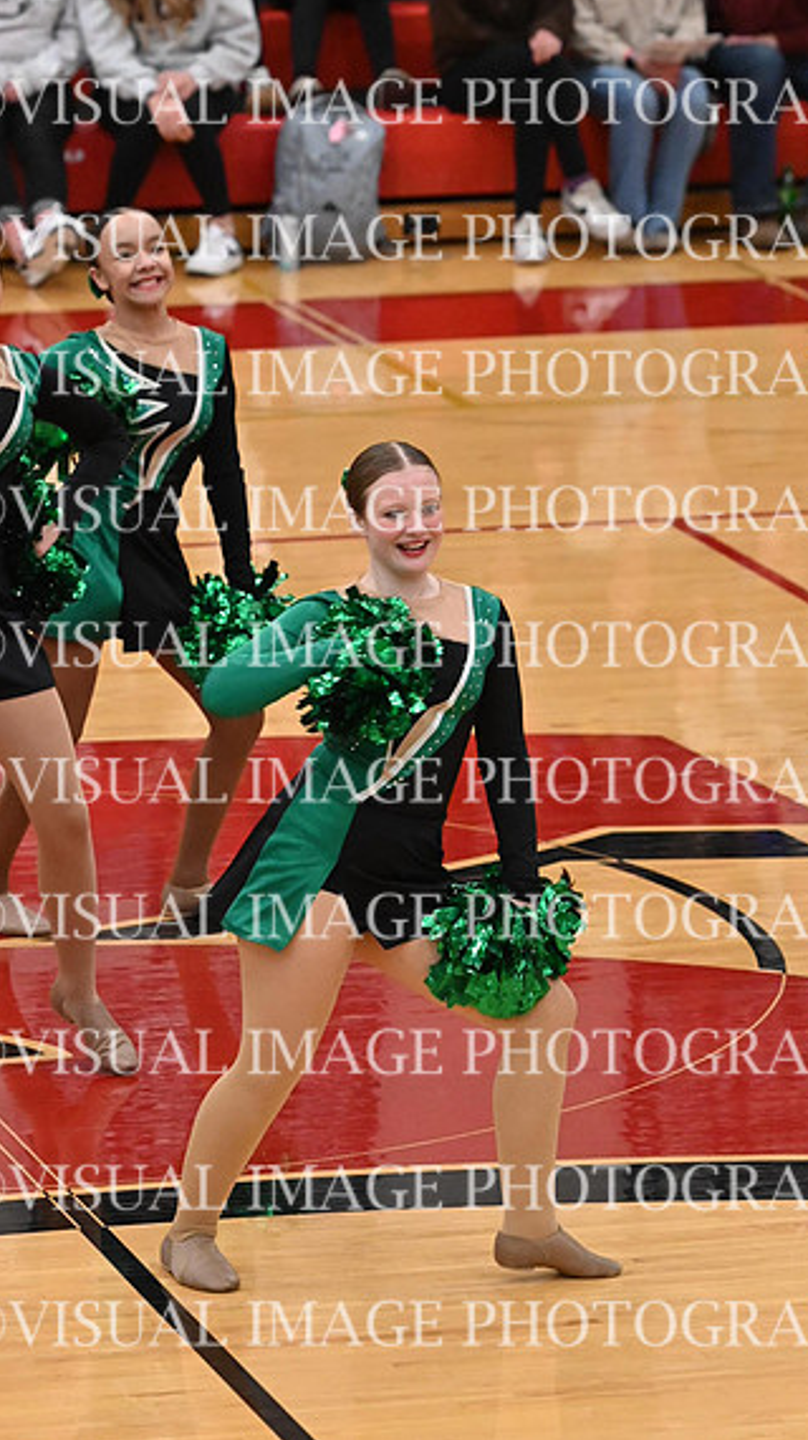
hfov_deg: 5.1
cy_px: 712
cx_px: 446
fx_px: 9155
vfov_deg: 9.0
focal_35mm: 240
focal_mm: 150
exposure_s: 1/400
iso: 8000
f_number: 4
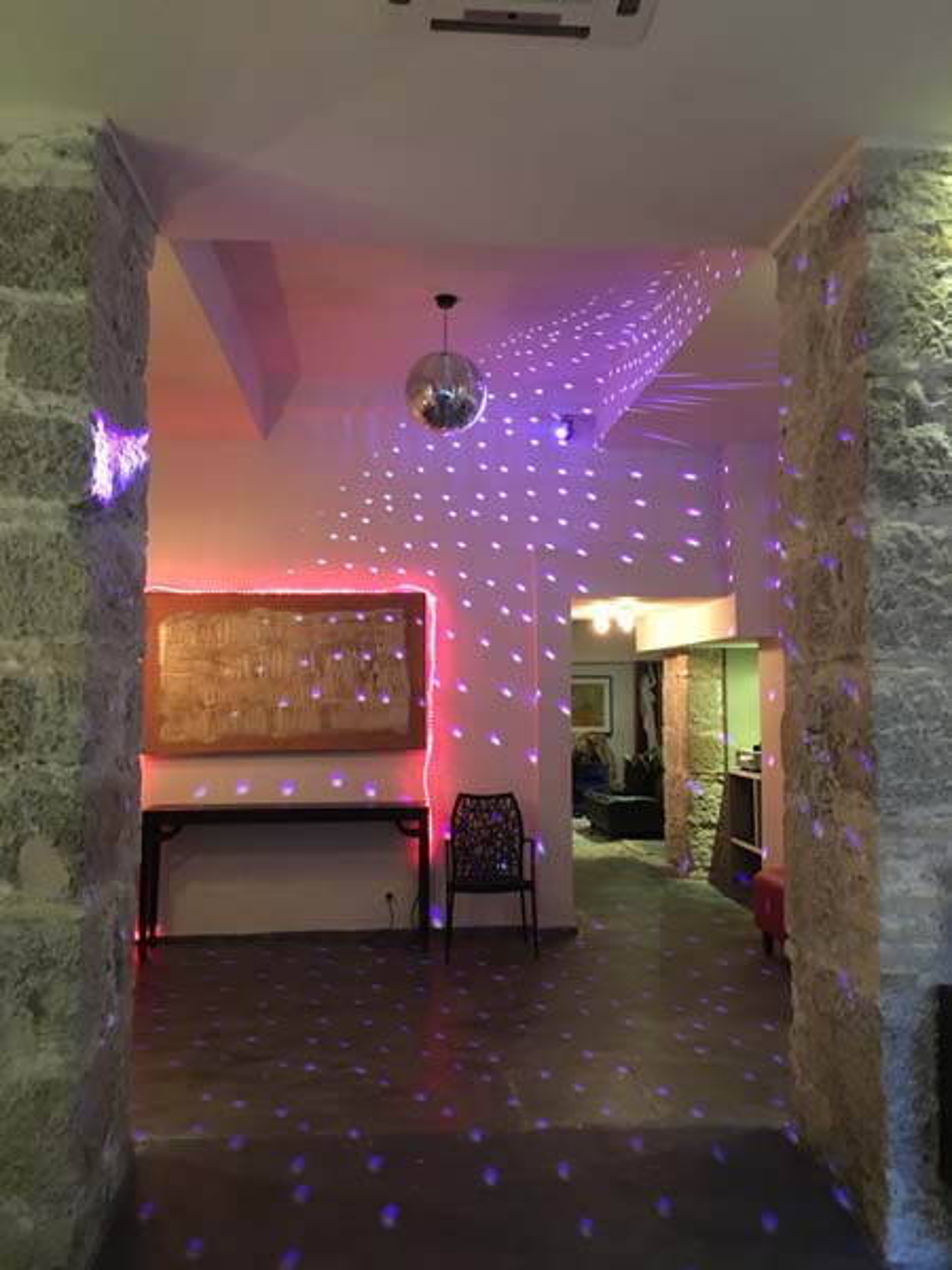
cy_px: 635
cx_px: 476
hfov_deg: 48.2
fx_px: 1063
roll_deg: +0.1
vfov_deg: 61.7
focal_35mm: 29
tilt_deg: +2.8
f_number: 2.2
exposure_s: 1/17
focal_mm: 4.15
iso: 400
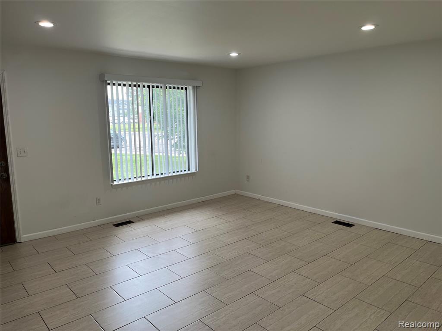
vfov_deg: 53.1
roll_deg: +1.2
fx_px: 332
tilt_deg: -9.6
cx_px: 221
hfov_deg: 67.3
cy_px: 166
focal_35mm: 26
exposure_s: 1/133
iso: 40
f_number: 1.6
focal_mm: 5.1
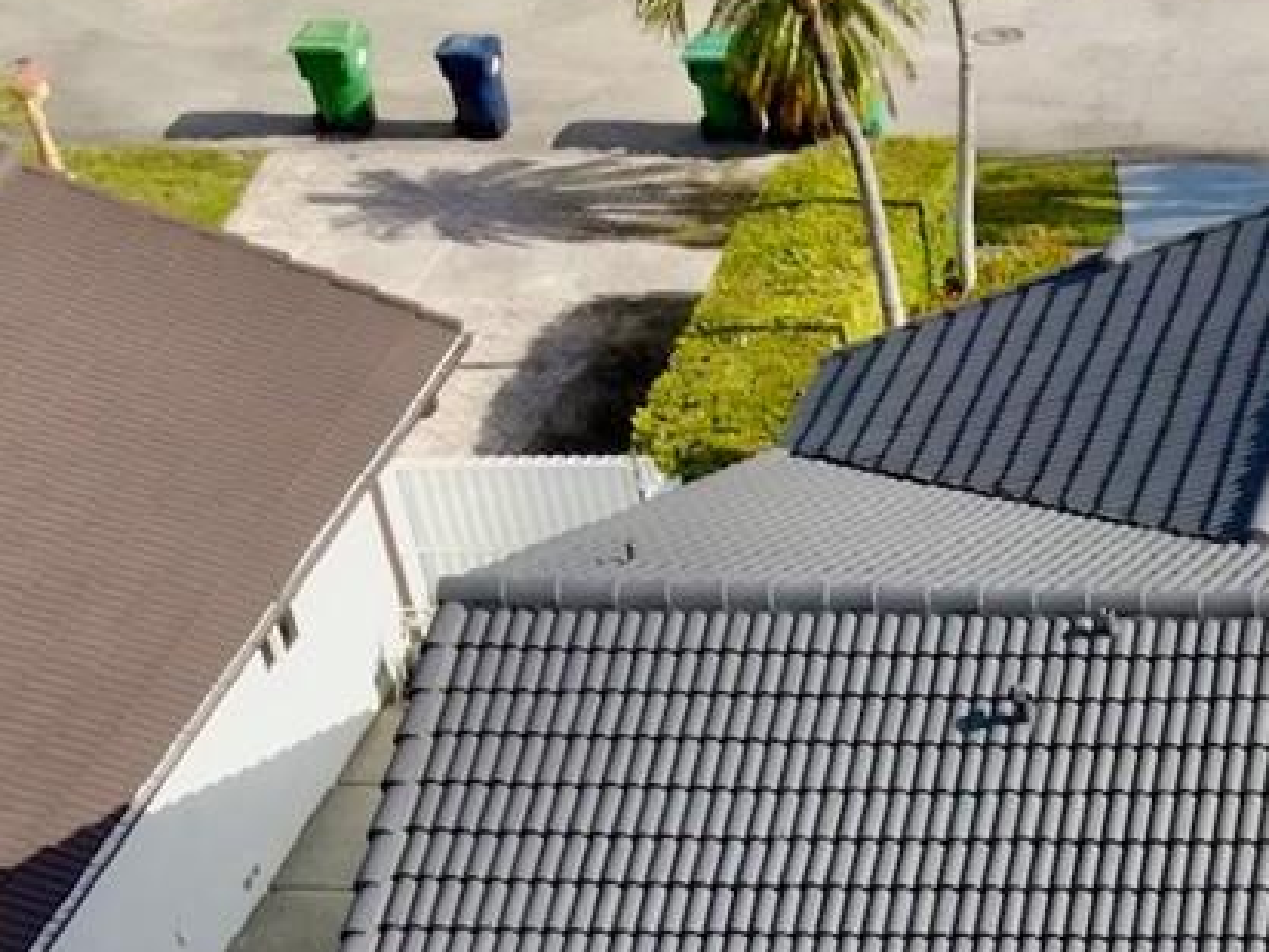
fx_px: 3410
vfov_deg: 15.2
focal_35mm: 93
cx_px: 1939
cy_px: 1207
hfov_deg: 18.5
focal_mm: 4.5
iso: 400
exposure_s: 1/1250
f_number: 2.8
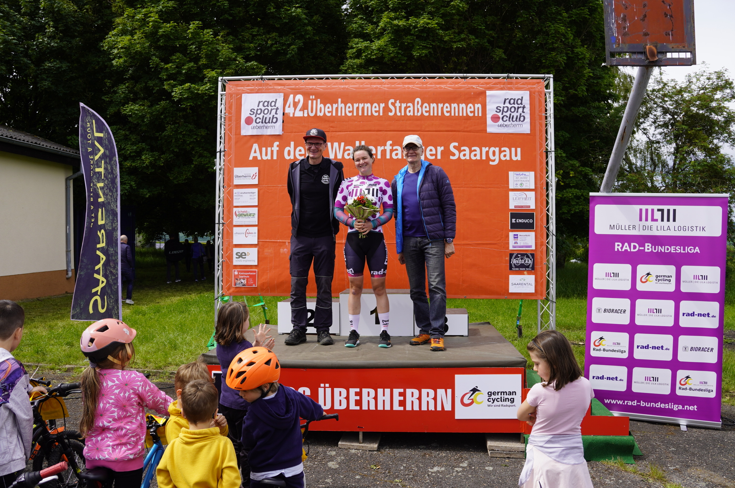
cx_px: 368
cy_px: 244
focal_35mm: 31
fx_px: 630
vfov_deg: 42.4
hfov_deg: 60.5
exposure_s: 1/640
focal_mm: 20.6
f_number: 5
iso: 100
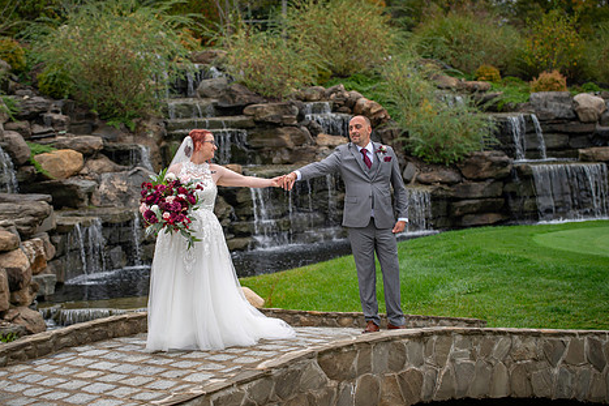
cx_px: 269
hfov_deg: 23.4
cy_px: 208
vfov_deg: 15.7
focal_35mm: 87
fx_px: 1471
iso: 80
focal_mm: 70
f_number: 2.8
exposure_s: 1/125
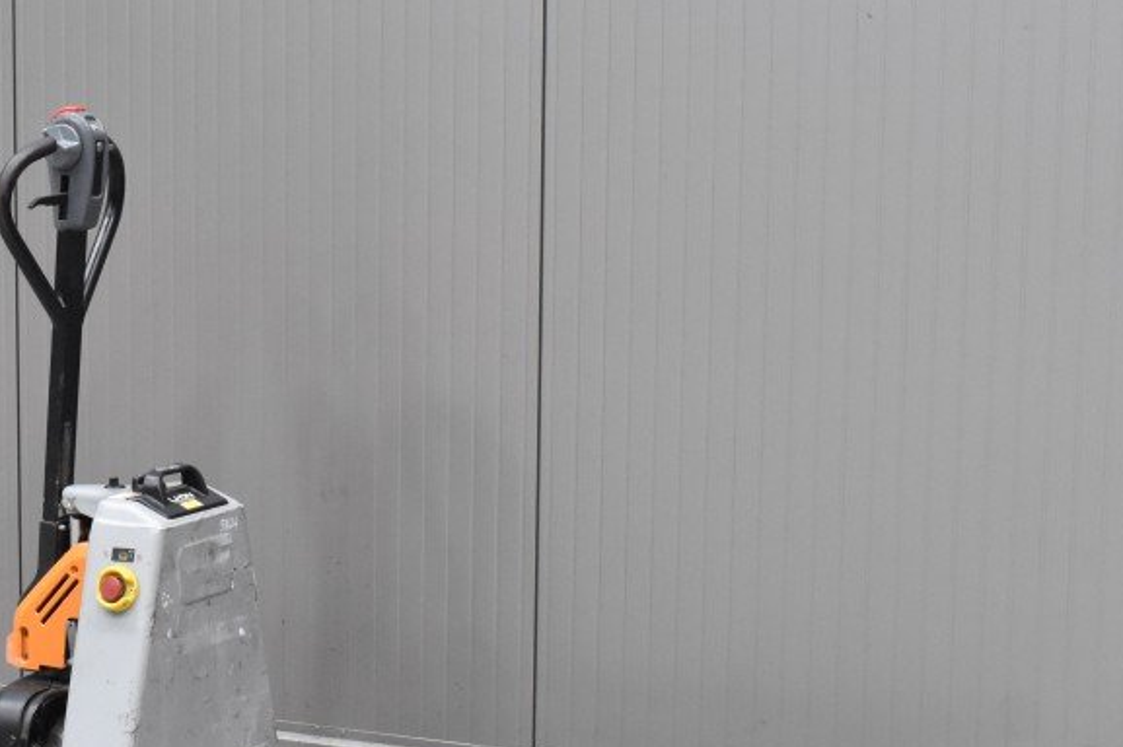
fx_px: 2433
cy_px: 490
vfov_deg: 17.4
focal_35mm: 78
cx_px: 343
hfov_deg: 25.8
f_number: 5.6
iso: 1600
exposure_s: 1/30
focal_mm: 25
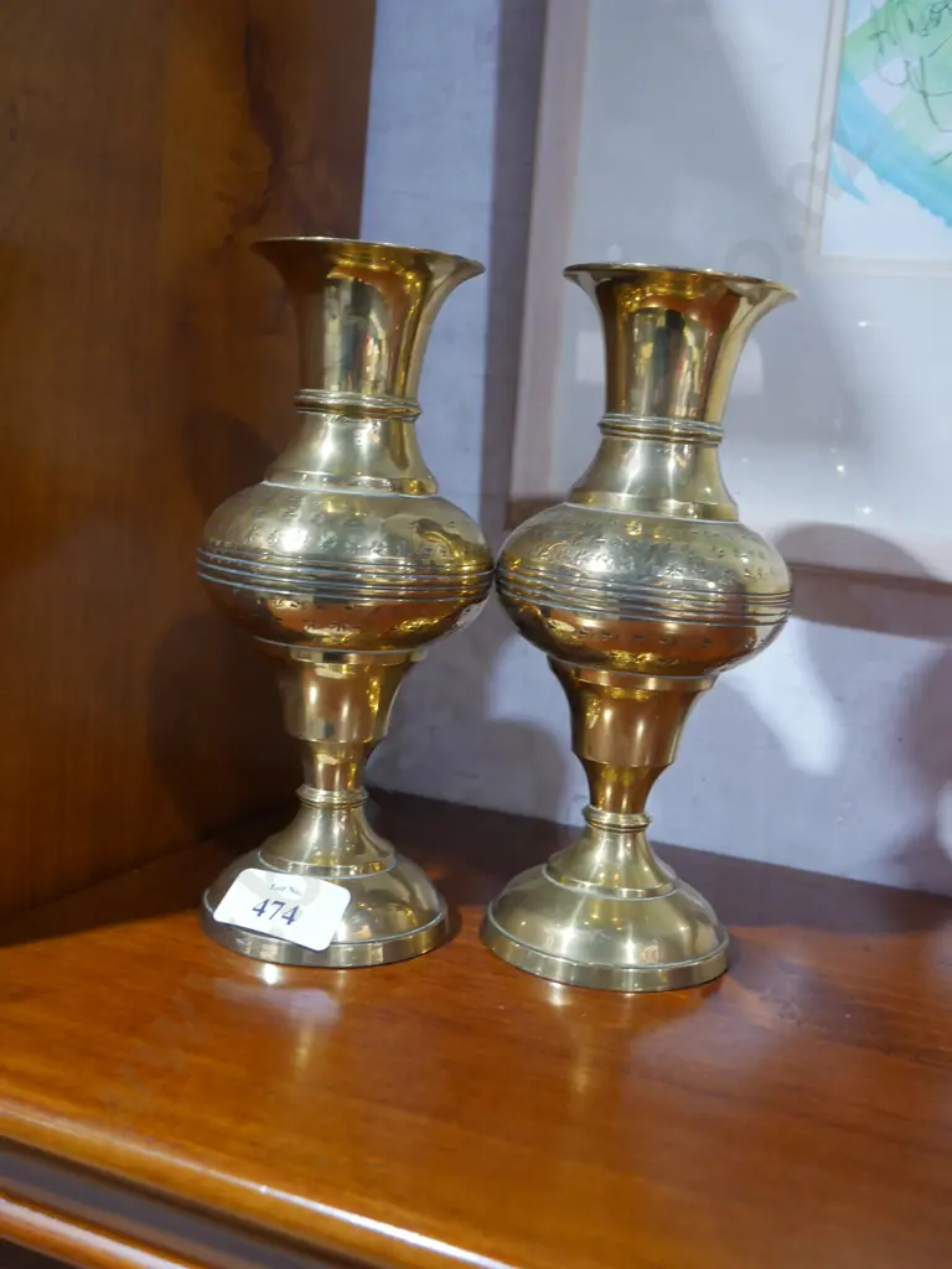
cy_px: 634
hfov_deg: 37.7
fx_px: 1393
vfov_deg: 49.0
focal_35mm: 38
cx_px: 476
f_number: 4.1
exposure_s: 1/60
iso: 1250
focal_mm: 19
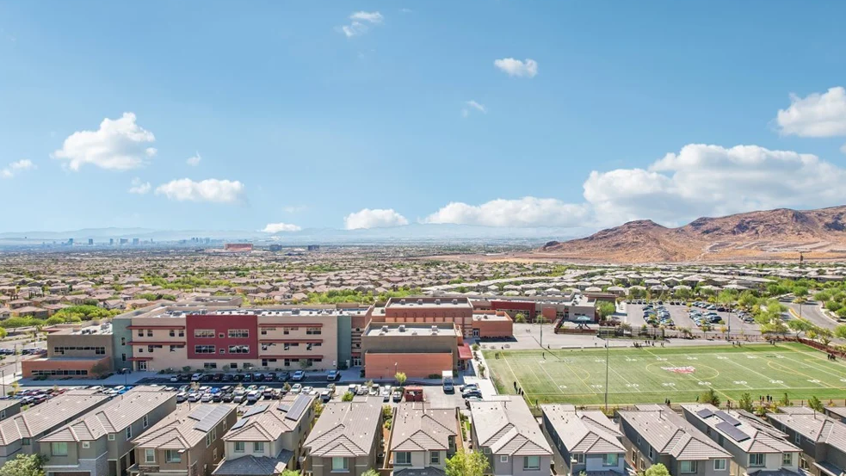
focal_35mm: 24
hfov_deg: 76.3
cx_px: 433
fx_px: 538
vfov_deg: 47.6
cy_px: 260
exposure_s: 1/2000
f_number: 2.8
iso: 130
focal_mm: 8.4
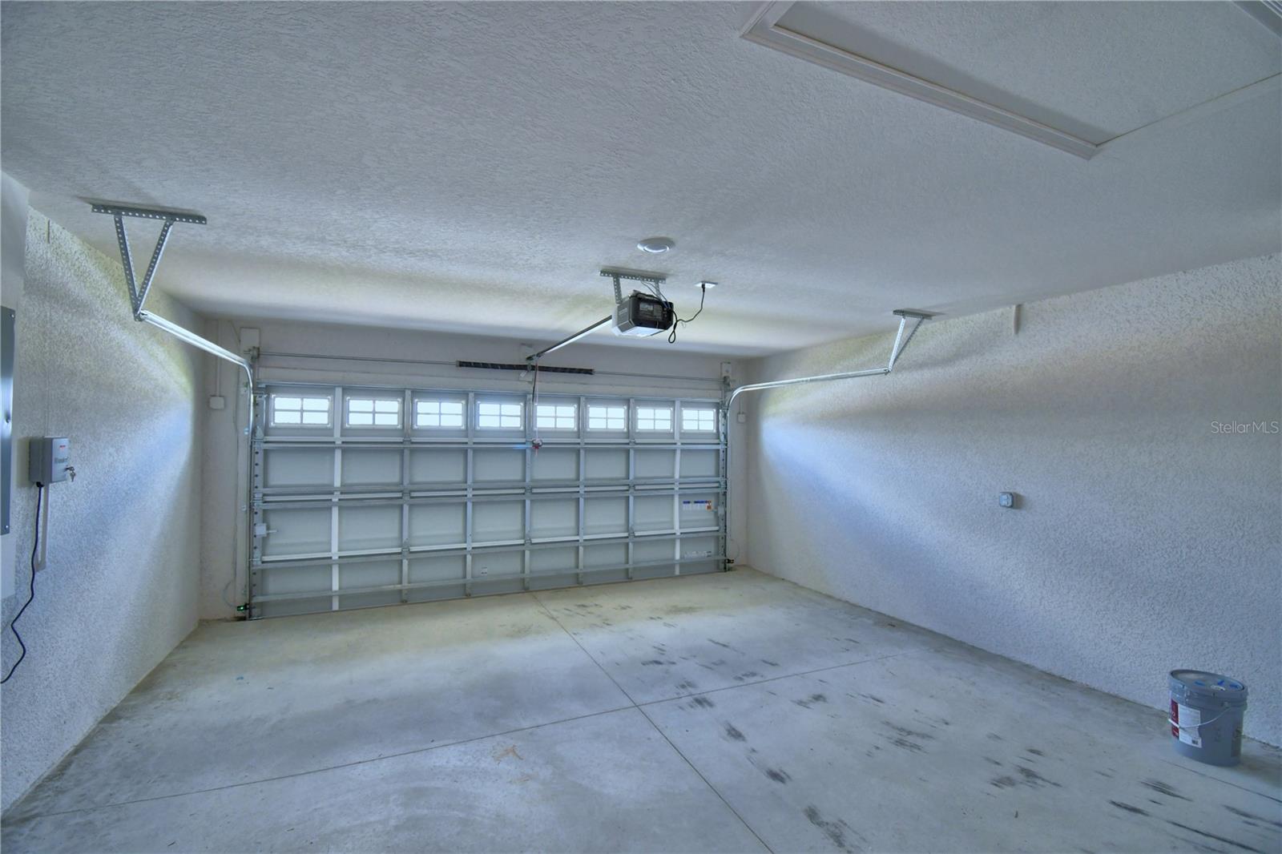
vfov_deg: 77.3
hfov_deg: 100.4
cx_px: 641
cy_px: 427
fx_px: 534
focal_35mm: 15
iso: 400
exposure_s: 1/60
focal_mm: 10
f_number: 4.5
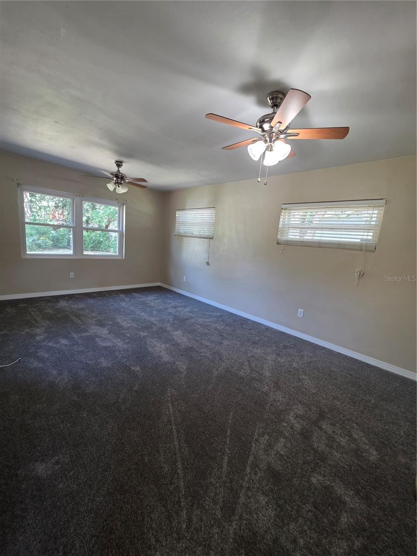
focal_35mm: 13
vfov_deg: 106.2
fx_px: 209
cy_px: 278
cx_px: 208
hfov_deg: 89.9
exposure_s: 1/60
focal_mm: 2.2
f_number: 1.9
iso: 160
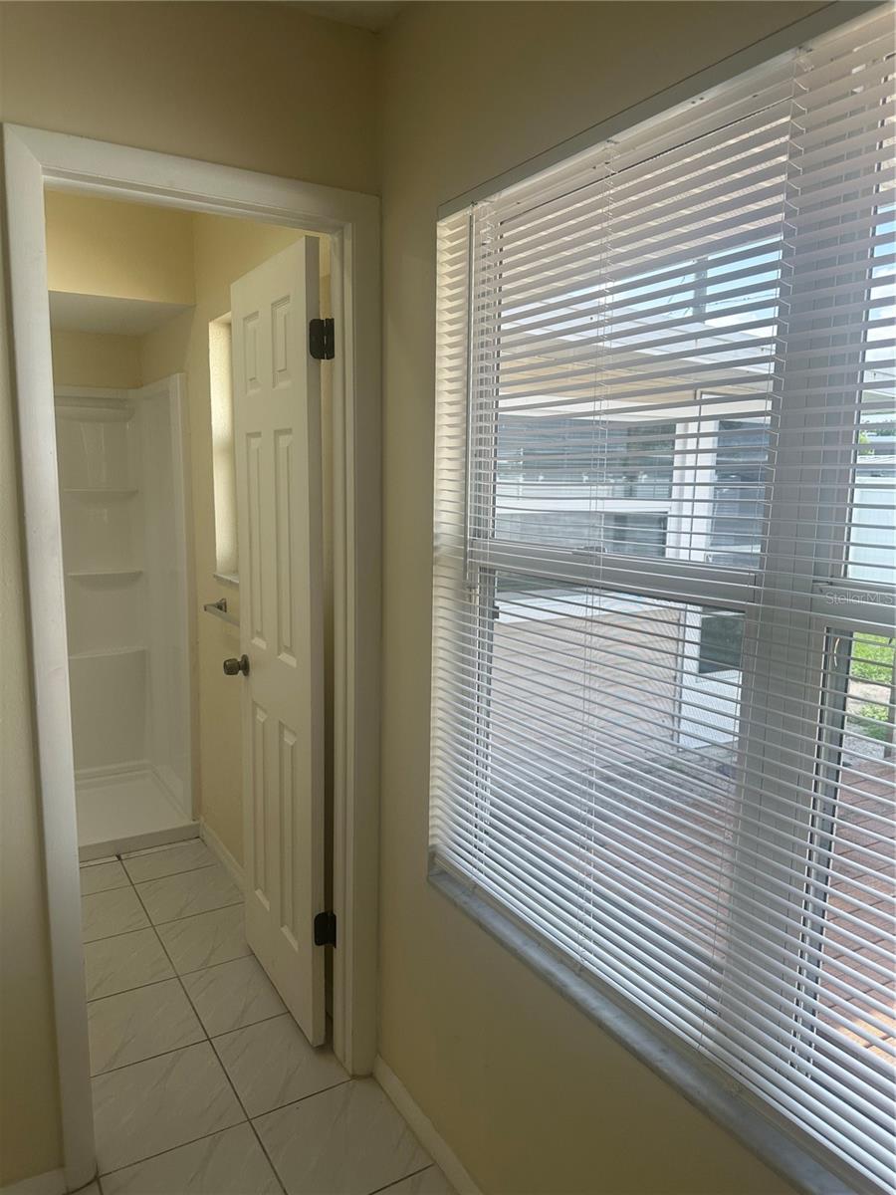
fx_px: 828
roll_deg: -1.5
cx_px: 448
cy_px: 598
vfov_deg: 71.6
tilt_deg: -7.4
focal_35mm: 24
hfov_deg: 56.8
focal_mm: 6.86
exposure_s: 1/541
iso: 80
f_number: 1.78
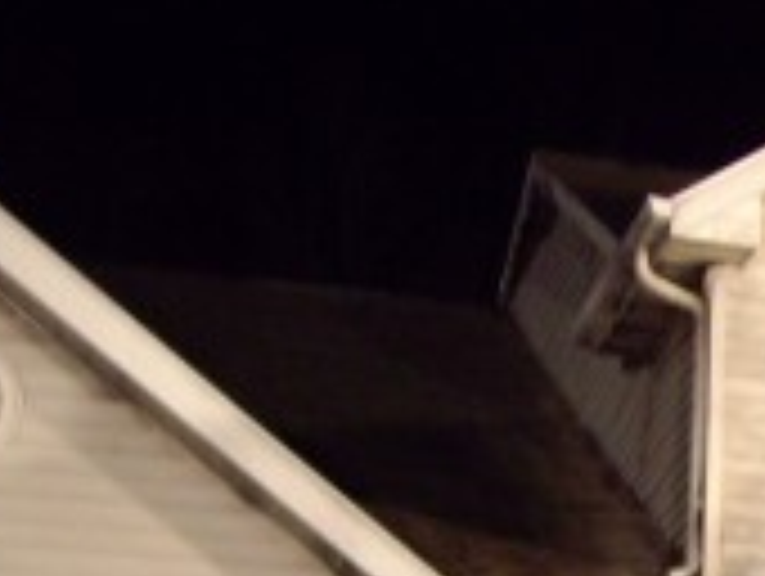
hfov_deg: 12.7
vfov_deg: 10.2
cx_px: 1300
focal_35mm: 143
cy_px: 765
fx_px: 3165
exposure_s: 1/4
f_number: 2.7
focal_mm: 6.2
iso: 200
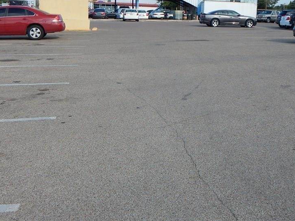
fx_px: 460
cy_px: 65
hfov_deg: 35.2
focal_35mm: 54
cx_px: 195
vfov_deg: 26.8
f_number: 3.4
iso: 125
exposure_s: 1/640
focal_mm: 6.8
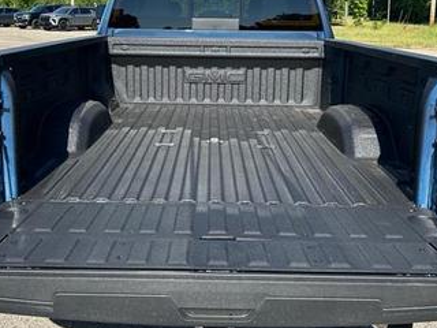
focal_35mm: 41
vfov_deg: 34.7
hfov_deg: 45.7
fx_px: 518
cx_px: 201
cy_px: 98
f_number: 1.5
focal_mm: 5.7
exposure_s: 1/2083
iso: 50
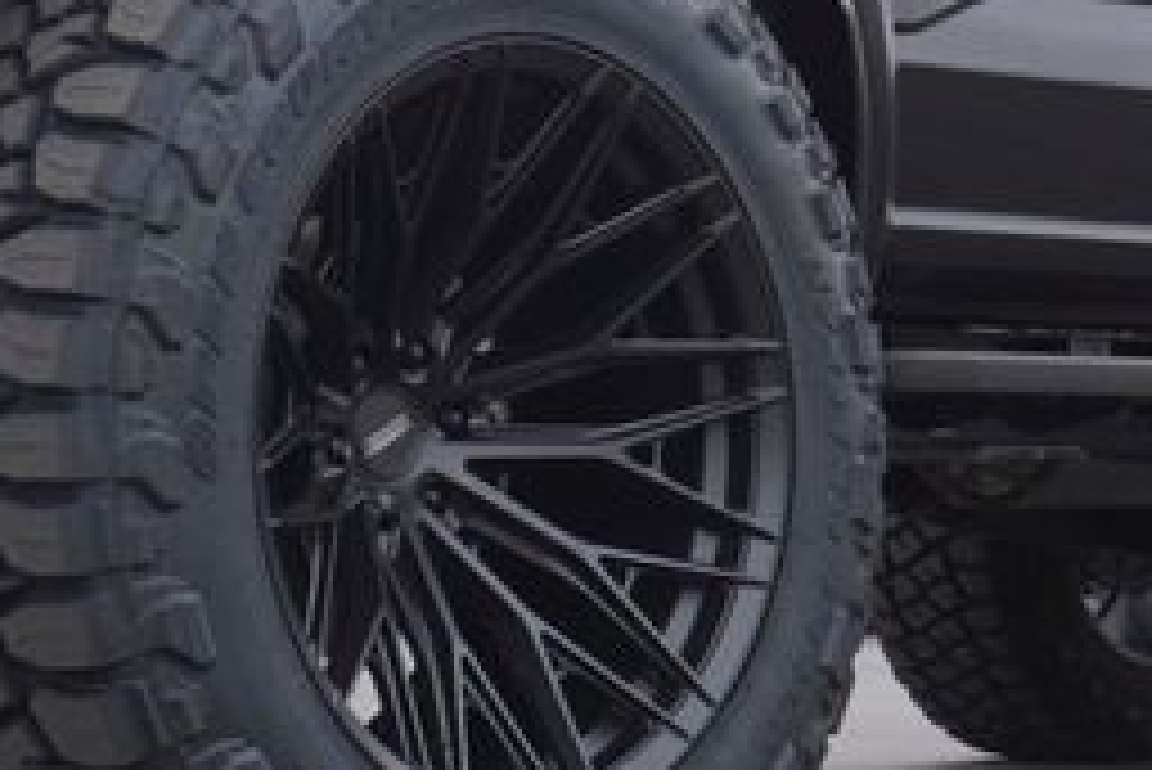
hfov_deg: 14.8
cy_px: -149
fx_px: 4418
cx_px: 468
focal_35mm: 138
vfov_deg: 9.8
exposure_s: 1/200
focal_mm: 23
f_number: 7.1
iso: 100
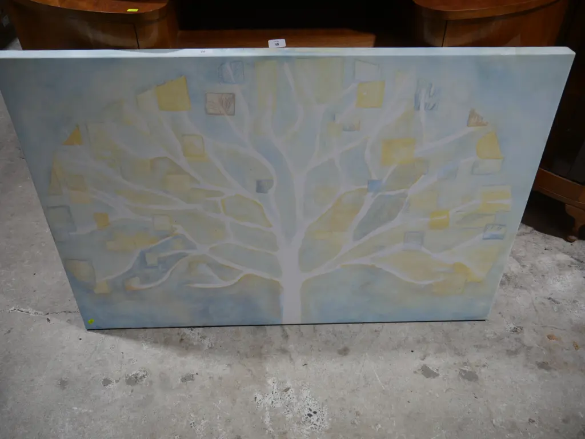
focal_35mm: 28
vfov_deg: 49.7
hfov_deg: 63.4
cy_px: 220
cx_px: 292
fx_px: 473
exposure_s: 1/100
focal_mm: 14
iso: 200
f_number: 3.5
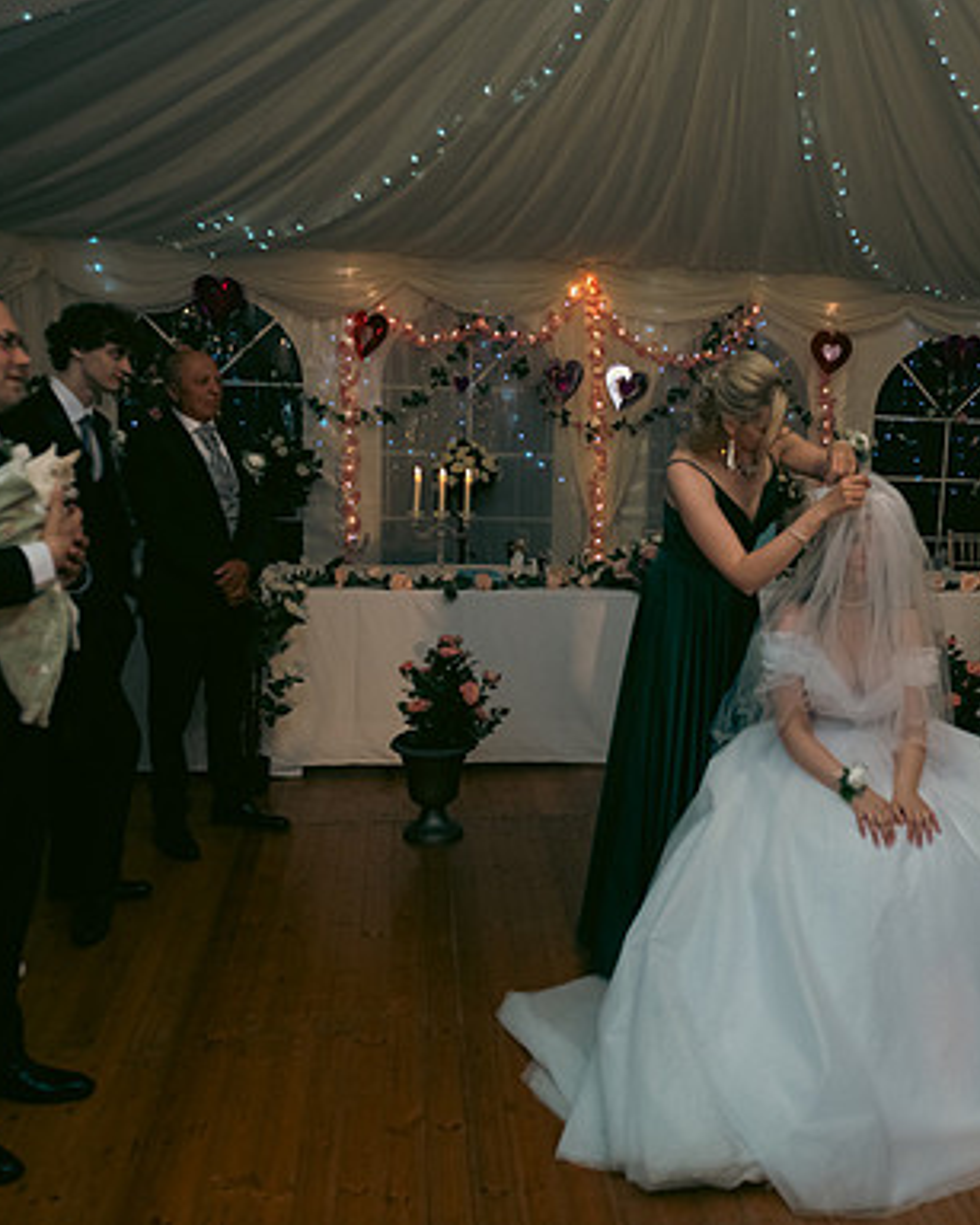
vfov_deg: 52.9
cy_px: 614
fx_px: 1233
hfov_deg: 42.4
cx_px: 699
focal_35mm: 34
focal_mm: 24
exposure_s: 1/160
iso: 800
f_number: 3.5
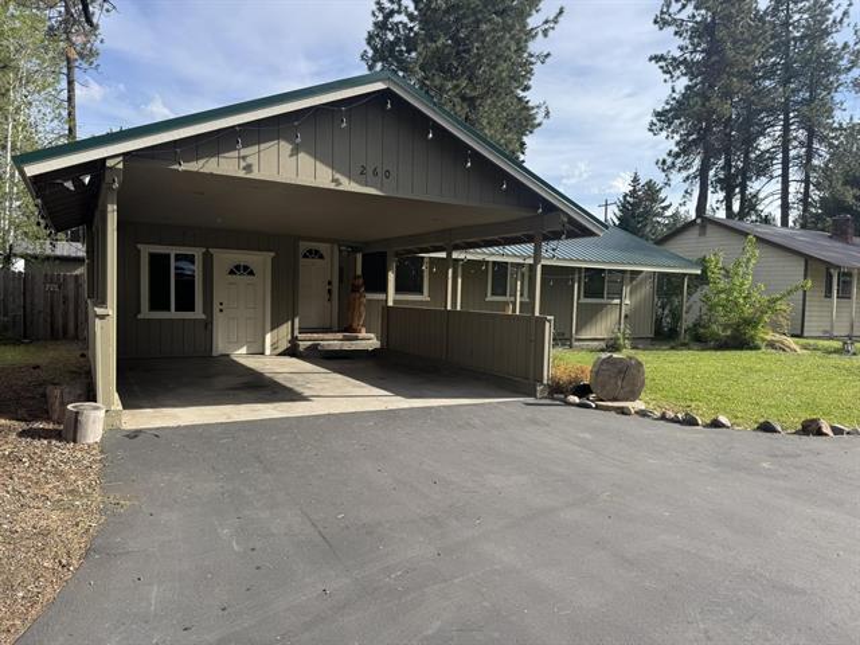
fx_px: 596
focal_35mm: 24
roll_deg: -1.5
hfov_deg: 71.6
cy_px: 322
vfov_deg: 56.8
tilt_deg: -2.6
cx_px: 430
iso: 80
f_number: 1.78
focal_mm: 6.76
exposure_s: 1/2331
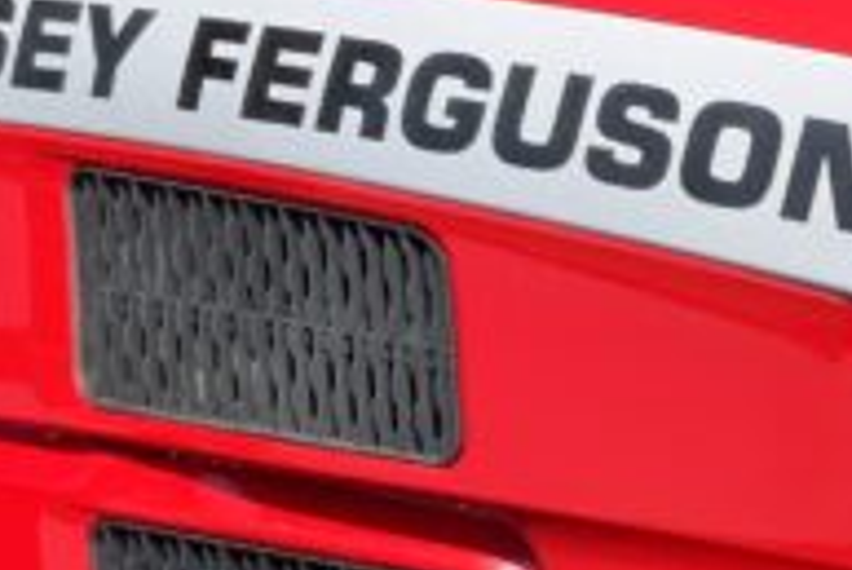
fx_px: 3789
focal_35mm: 160
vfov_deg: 8.5
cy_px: 610
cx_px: 1095
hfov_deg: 12.4
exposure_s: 1/1076
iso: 16
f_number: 1.8
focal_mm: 3
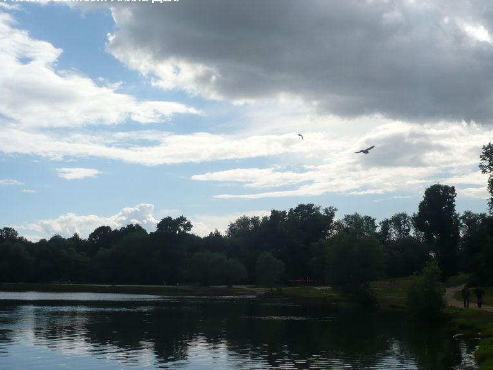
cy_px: 198
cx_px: 233
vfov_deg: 35.1
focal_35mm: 41
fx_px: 584
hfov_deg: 45.8
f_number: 8
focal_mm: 5.8
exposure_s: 1/400
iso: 100
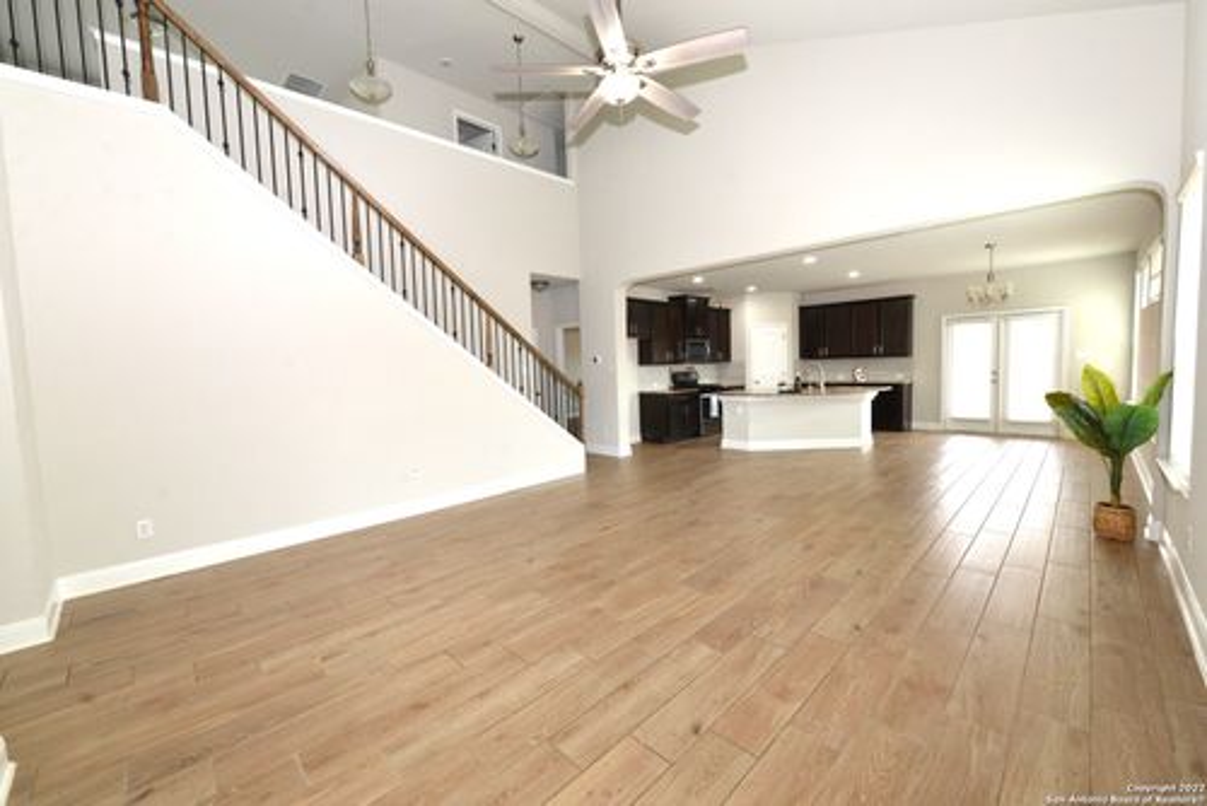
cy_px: 403
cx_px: 604
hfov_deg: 104.2
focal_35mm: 14
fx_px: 470
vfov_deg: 81.3
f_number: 7.1
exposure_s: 1/80
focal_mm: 14
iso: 800
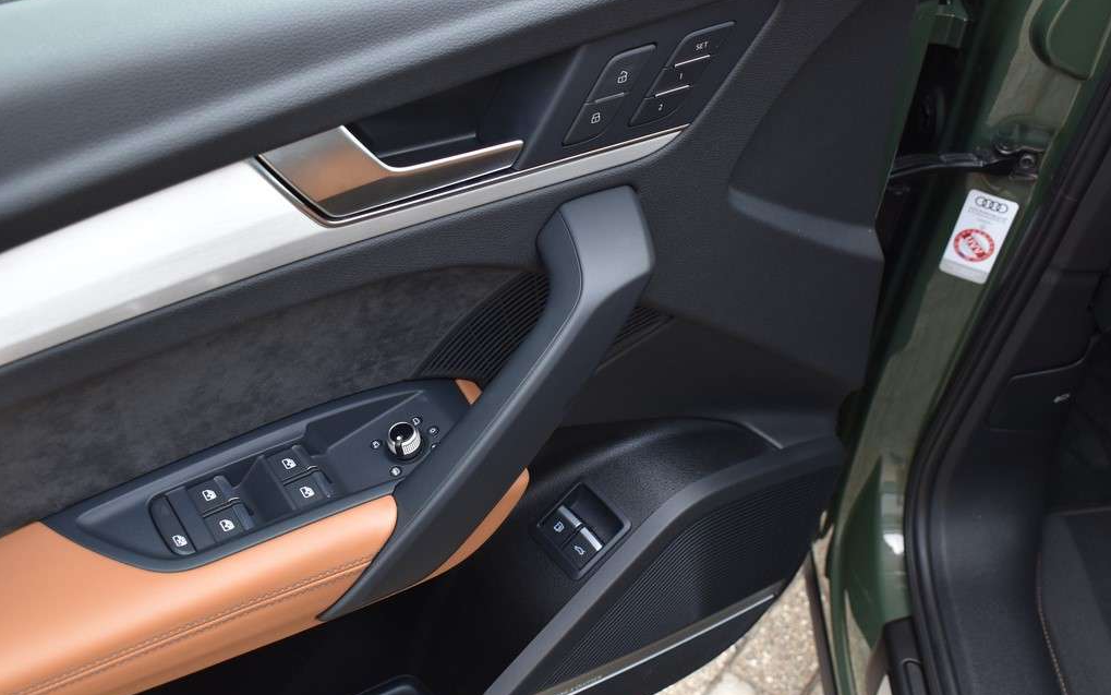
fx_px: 1257
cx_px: 554
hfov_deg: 47.7
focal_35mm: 42
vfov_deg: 30.9
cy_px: 367
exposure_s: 1/160
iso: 400
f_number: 6.3
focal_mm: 27
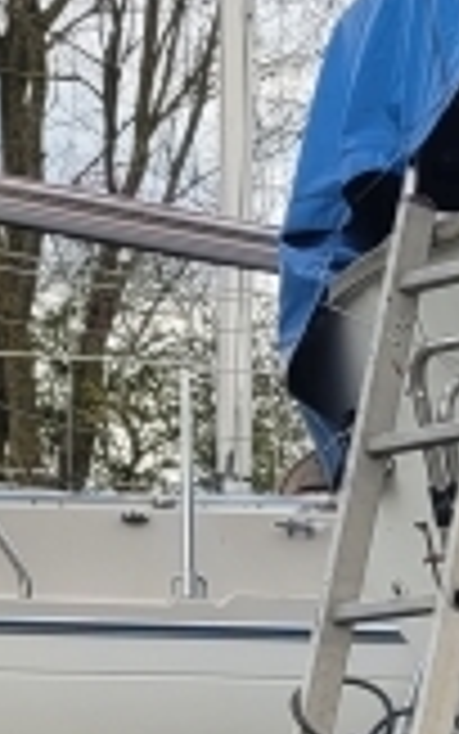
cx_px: 1418
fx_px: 2720
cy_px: 718
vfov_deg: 15.1
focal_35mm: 136
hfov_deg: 8.1
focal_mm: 5.4
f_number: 1.8
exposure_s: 1/832
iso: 40
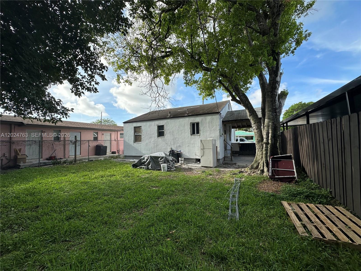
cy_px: 136
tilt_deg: +1.8
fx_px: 146
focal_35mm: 14
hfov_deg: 102.1
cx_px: 180
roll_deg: +0.7
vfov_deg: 85.7
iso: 50
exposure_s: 1/988
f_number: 2.2
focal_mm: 2.22
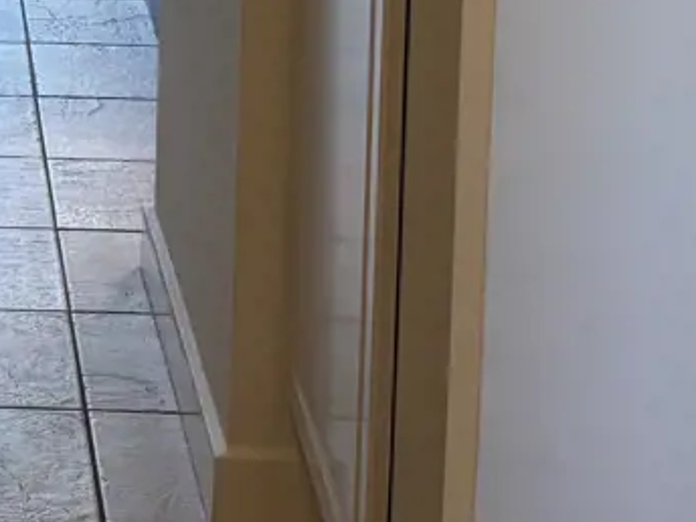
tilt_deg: -8.7
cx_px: -239
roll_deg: -0.2
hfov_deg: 13.1
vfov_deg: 9.8
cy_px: -366
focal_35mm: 145
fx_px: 2915
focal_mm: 5.96
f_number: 1.6
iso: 80
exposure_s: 1/100
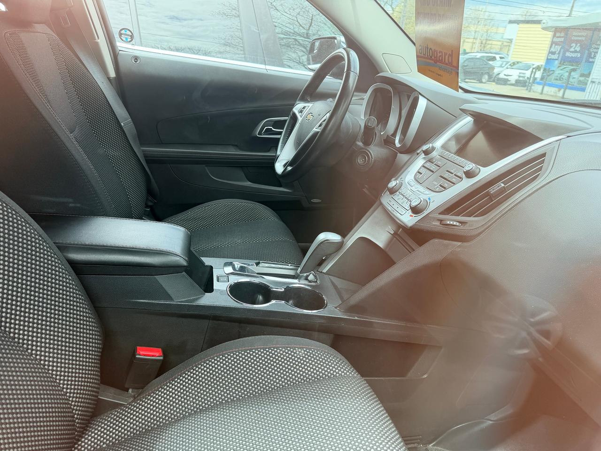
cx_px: 300
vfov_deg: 56.8
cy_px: 226
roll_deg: -5.5
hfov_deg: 71.6
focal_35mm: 24
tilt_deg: -22.8
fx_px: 417
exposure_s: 1/285
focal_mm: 6.76
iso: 80
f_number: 1.78
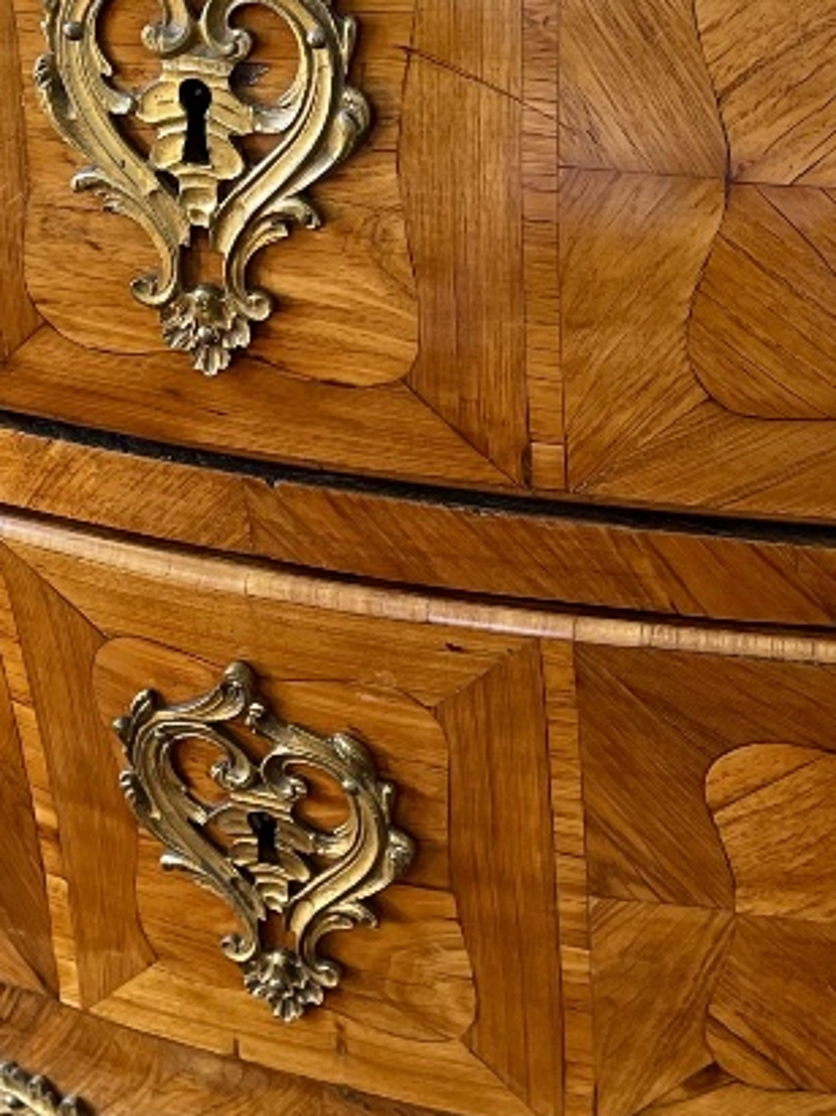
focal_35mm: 73
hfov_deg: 20.1
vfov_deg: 24.9
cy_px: -92
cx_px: 263
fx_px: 2352
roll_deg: +1.8
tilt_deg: -15.6
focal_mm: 5.1
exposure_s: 1/121
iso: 100
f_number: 1.6
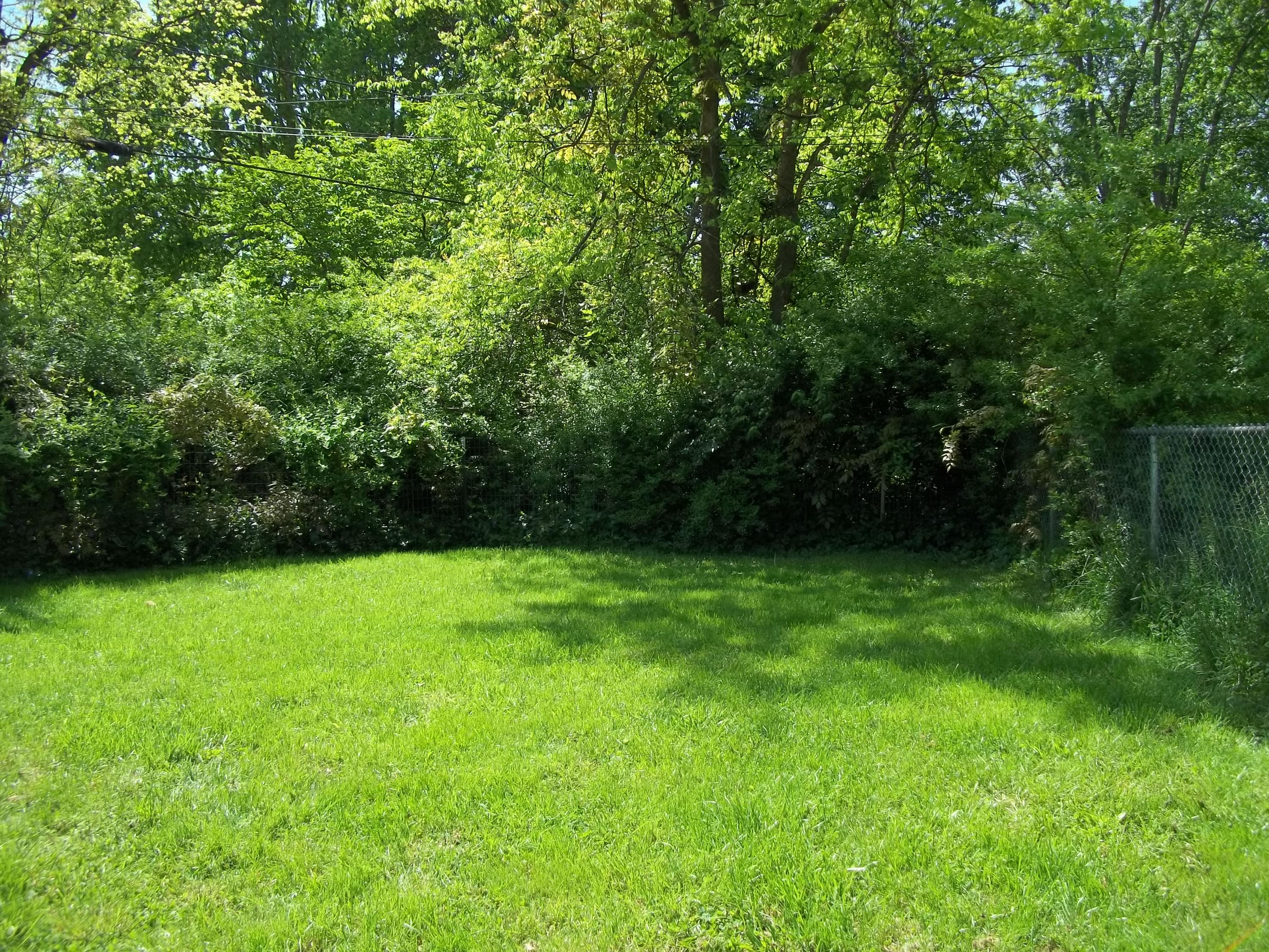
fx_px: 1173
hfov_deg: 56.8
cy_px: 476
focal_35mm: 32
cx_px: 634
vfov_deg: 44.2
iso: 64
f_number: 2.9
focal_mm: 5.7
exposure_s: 1/500
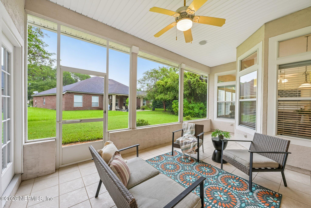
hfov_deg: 104.3
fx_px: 121
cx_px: 156
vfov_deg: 81.2
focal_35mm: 14
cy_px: 104
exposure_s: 1/15
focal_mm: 14
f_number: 8
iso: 100
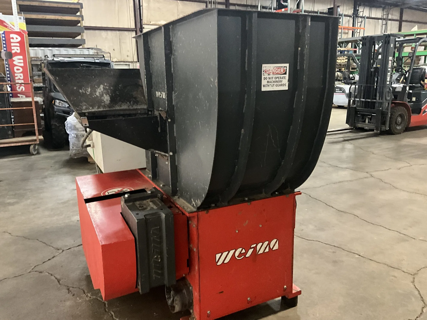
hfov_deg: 61.7
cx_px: 214
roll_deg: +1.1
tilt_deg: -13.4
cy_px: 160
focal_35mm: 29
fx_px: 358
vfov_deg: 48.2
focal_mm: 3
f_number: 1.8
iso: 320
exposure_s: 1/31
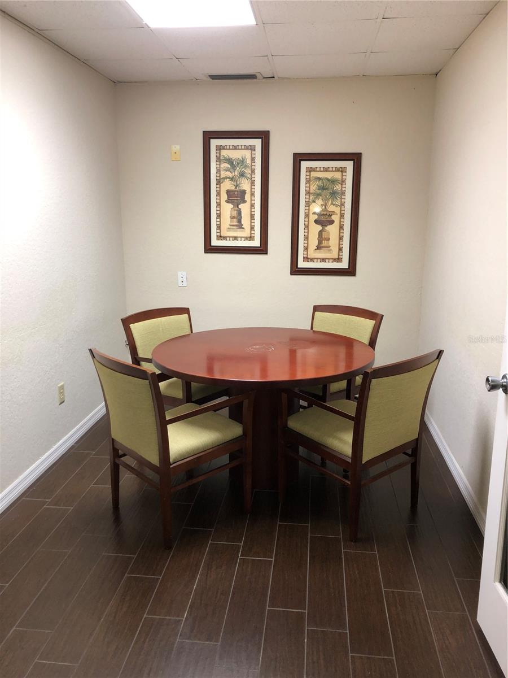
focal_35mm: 28
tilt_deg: -13.2
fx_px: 548
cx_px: 254
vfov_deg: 63.4
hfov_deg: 49.7
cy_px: 339
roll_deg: -0.4
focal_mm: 3.99
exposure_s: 1/15
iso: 64
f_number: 1.8
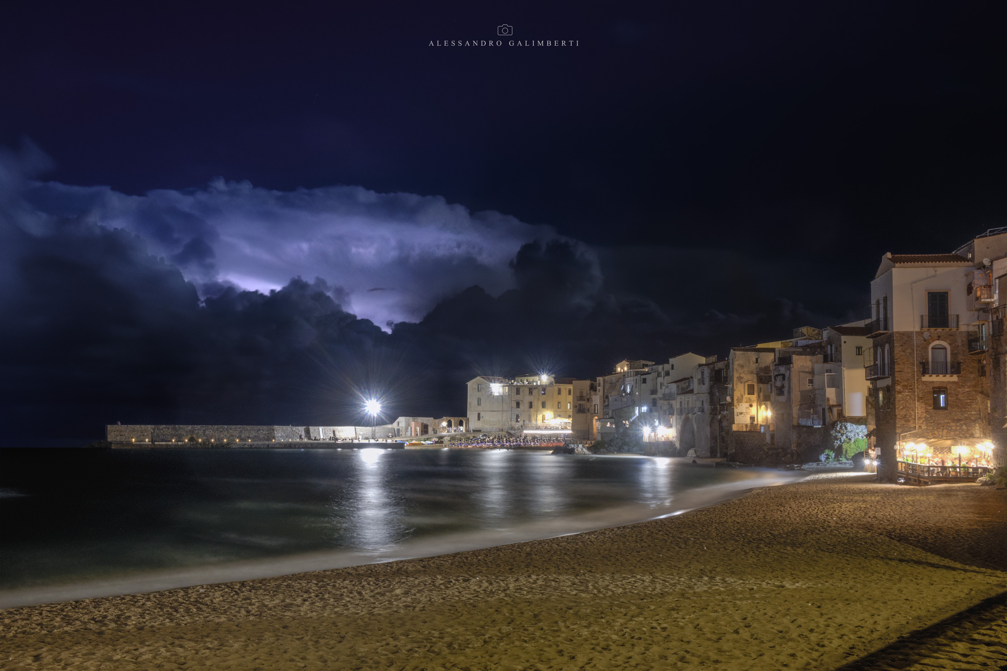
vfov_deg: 36.9
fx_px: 1007
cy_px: 336
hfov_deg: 53.1
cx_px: 504
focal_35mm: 36
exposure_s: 10
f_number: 11
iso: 200
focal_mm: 24
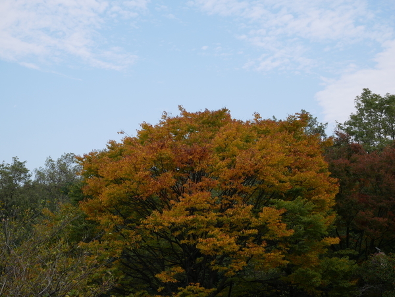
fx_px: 731
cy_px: 148
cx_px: 198
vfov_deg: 23.0
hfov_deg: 30.2
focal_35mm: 64
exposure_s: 1/320
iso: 200
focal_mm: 32
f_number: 7.1
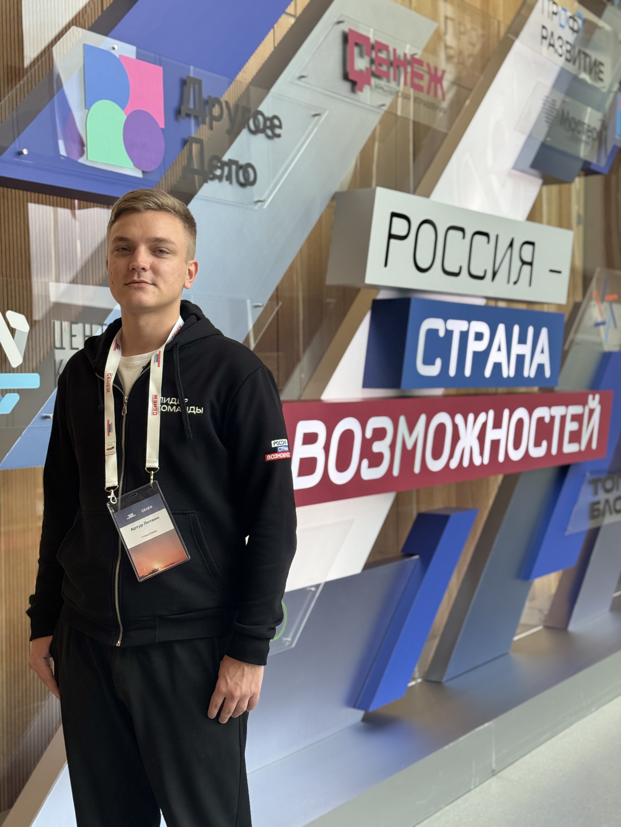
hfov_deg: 30.3
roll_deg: +0.4
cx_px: 310
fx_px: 1148
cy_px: 414
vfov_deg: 39.7
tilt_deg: -1.7
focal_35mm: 48
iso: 100
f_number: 1.78
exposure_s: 1/301
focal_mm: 6.76
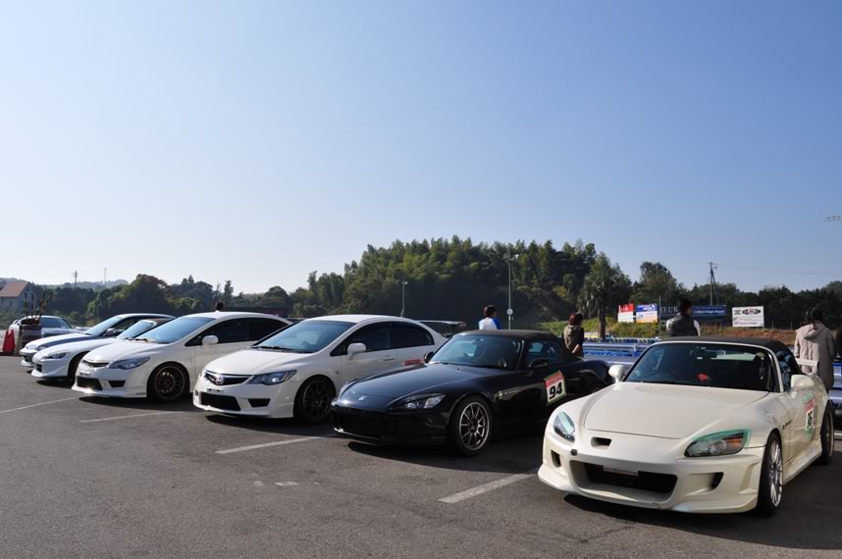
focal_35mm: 30
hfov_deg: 62.0
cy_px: 280
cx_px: 421
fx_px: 701
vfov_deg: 43.5
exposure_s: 1/400
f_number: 11
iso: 200
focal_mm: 20
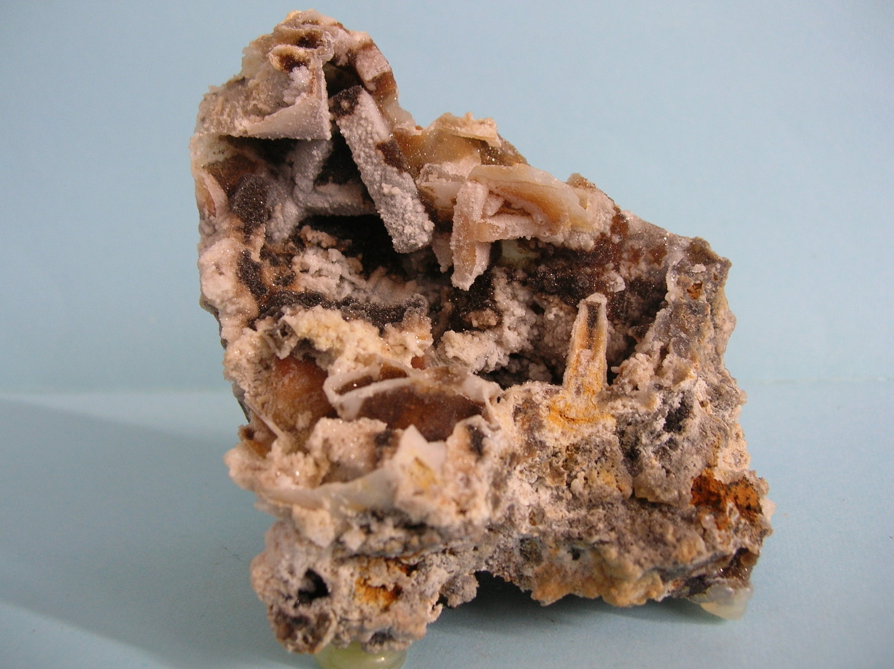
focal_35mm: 36
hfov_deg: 51.4
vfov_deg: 39.6
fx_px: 929
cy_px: 334
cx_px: 447
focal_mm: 6
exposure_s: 1/58.8
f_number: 2.7
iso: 50
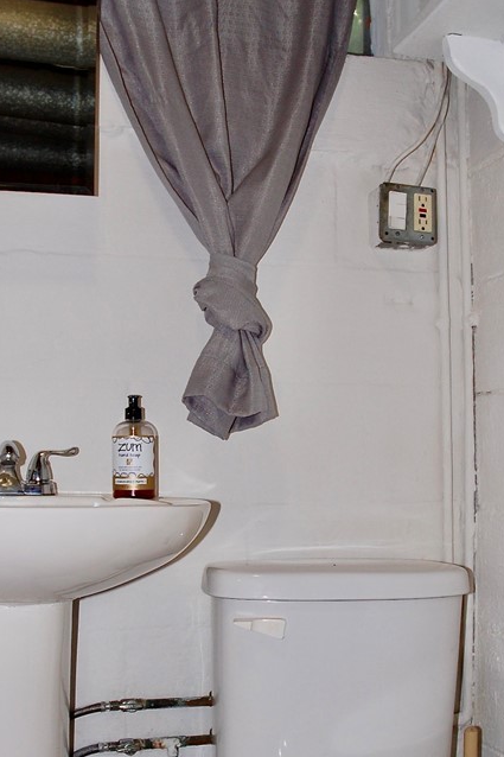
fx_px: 966
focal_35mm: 46
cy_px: 472
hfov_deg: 29.2
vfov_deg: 42.4
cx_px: 216
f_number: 4
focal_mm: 18
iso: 360
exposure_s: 1/60
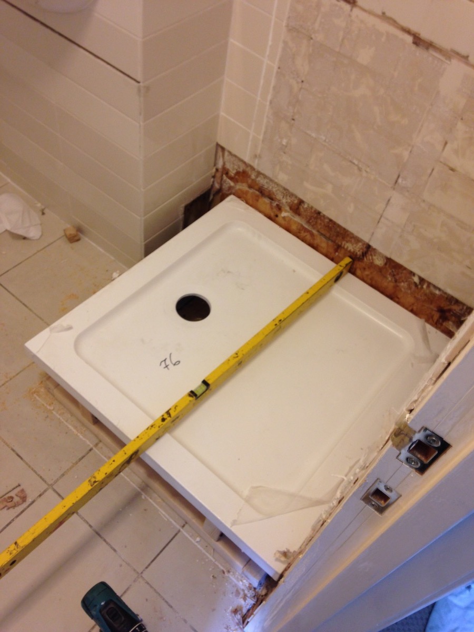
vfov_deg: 55.4
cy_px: 316
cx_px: 237
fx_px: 602
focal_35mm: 33
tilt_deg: -50.1
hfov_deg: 42.9
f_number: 2.4
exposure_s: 1/20
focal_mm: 4.12
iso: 64
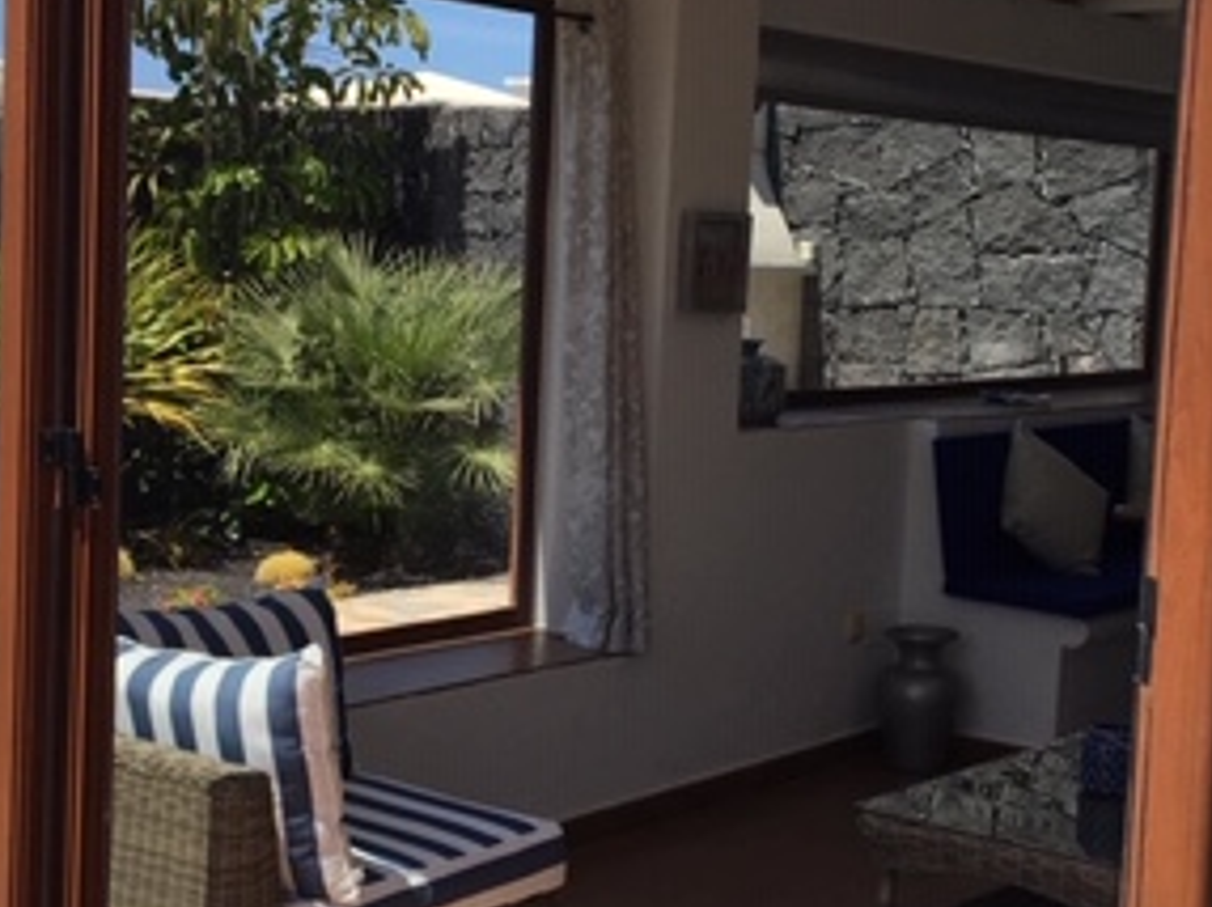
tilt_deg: -4.0
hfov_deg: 29.8
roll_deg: -3.1
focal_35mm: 65
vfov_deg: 22.6
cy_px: 445
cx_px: 610
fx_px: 2274
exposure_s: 1/1876
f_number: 2.2
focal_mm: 4.15
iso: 25
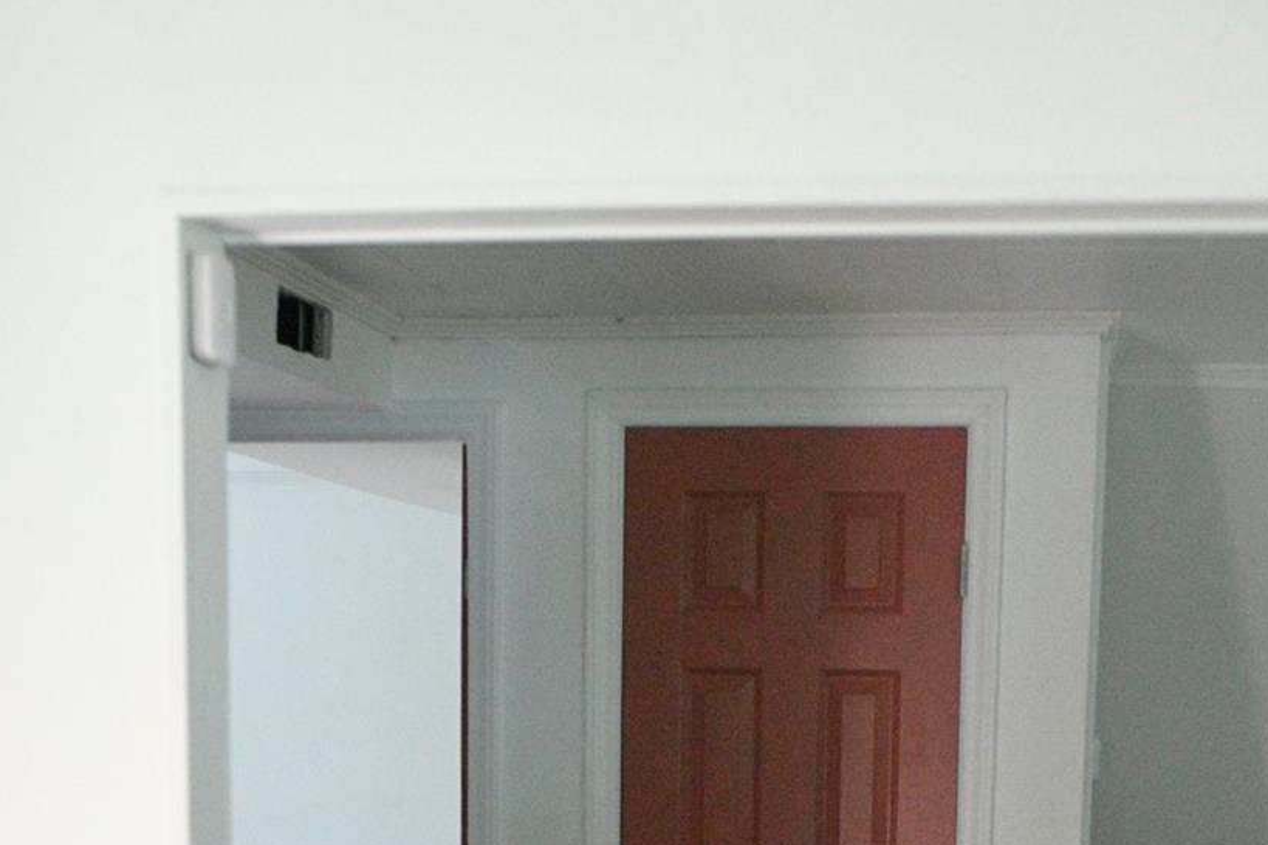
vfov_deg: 21.1
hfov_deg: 33.3
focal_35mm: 60
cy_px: 1004
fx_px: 2113
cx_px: 754
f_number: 2.8
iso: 6400
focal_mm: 24
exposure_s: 1/60
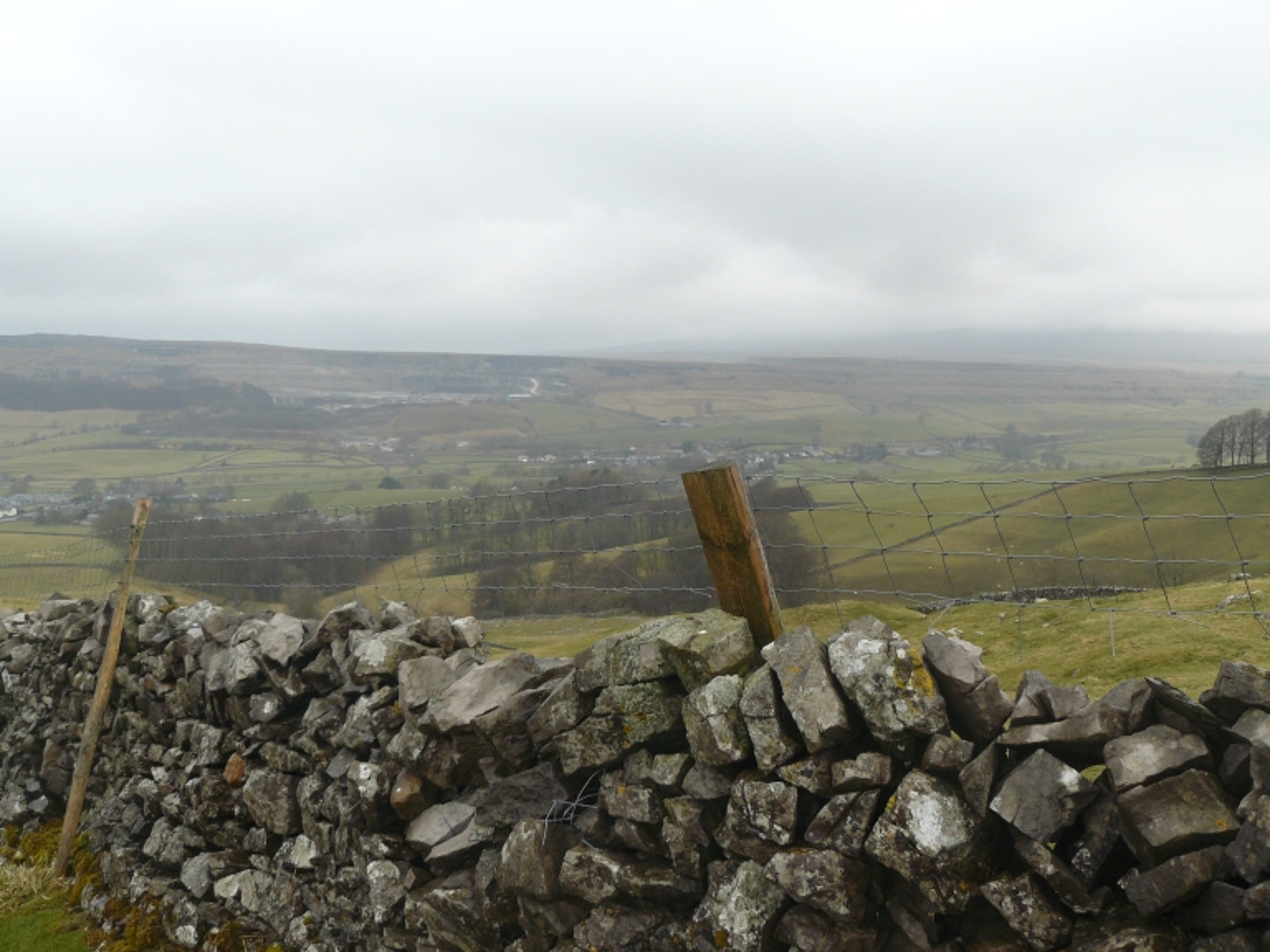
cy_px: 476
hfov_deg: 51.4
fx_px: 1321
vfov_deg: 39.7
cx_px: 635
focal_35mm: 36
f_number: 4
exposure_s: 1/125
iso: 100
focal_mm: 6
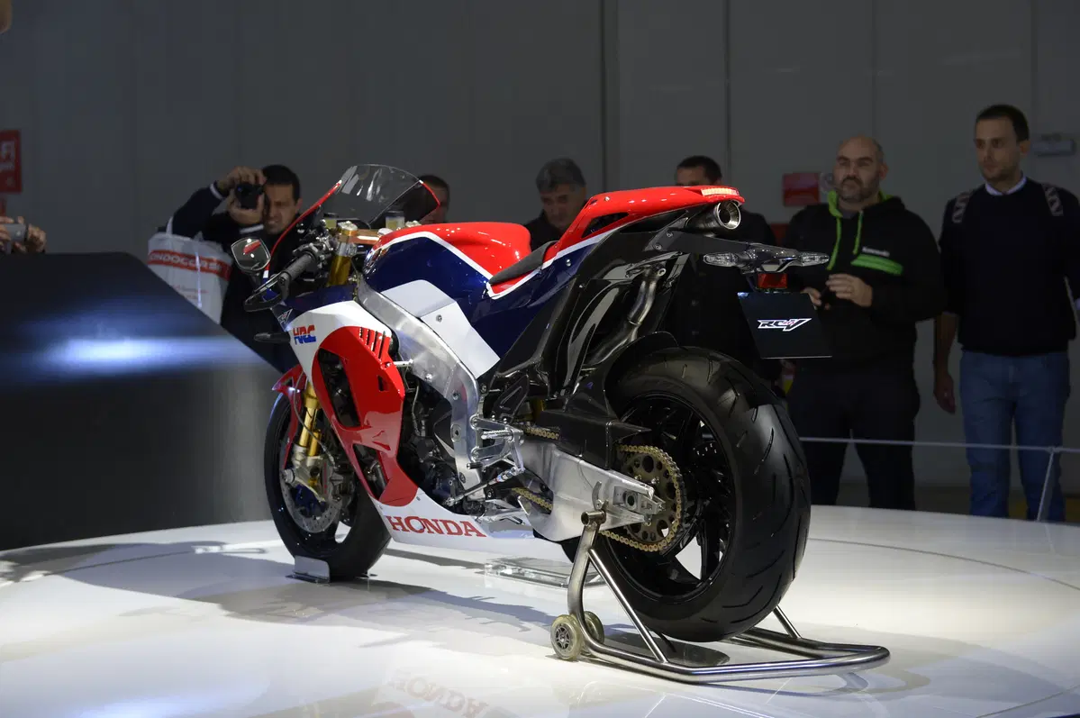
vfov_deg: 19.4
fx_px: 2098
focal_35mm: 70
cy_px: 359
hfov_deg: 28.9
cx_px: 540
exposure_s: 1/160
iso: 800
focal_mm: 70
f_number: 4
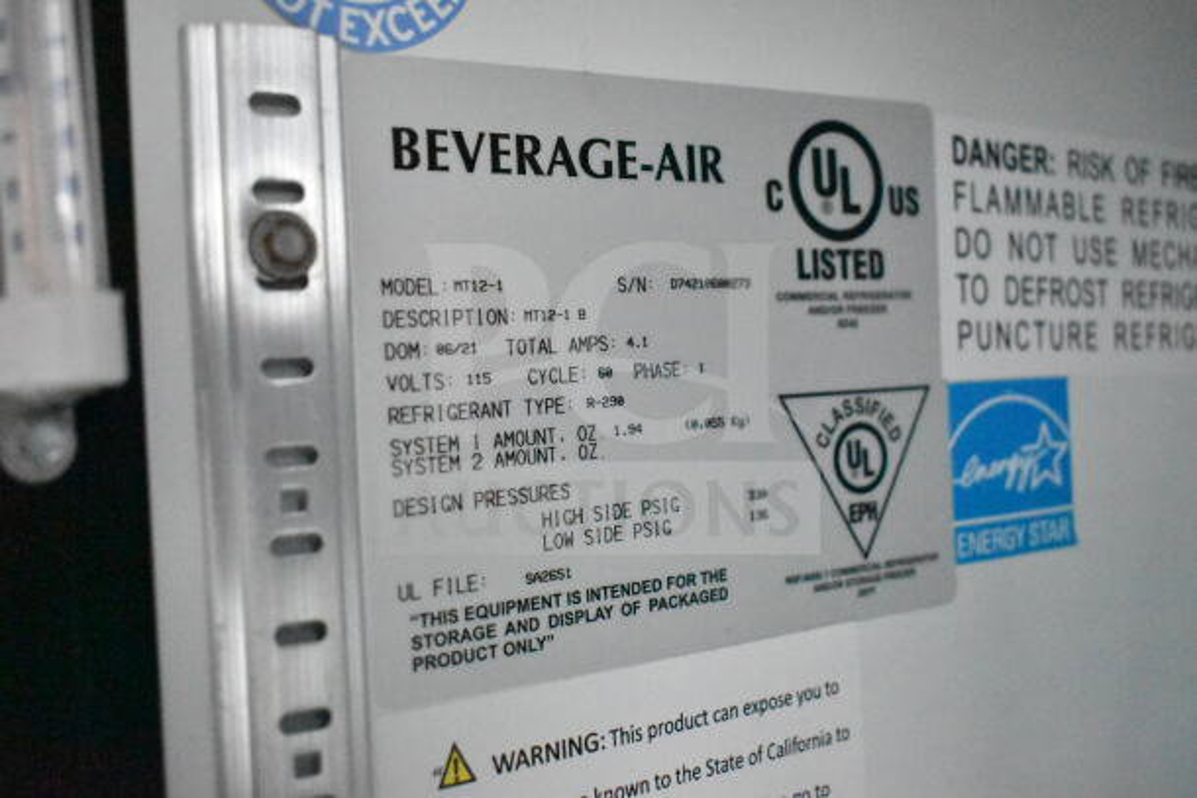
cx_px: 598
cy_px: 399
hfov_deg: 47.9
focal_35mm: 40
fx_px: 1347
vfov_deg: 33.0
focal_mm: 27
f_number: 4
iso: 25600
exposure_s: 1/4000
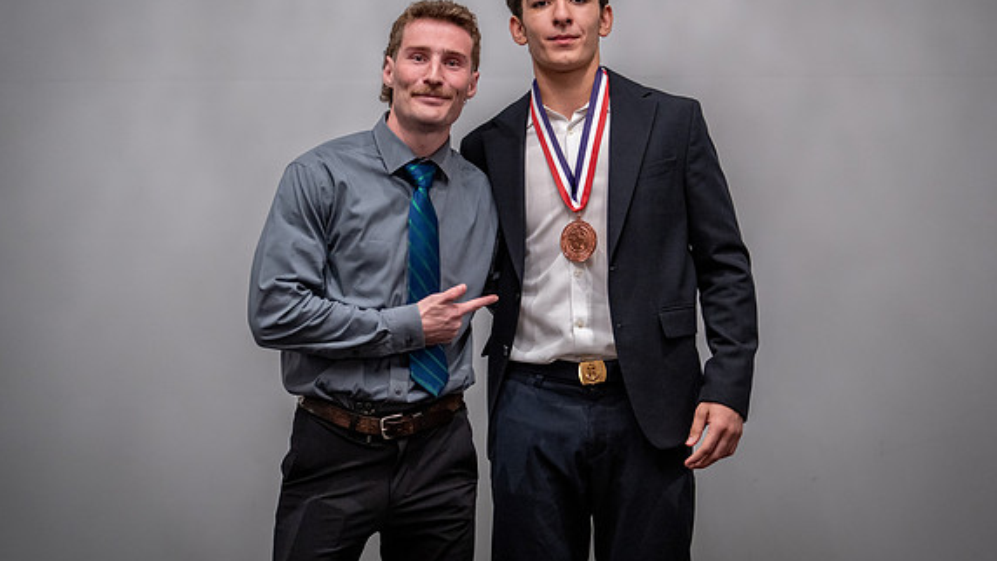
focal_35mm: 58
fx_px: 1534
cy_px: 256
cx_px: 519
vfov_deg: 20.7
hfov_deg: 36.0
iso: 1600
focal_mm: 50
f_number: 1.2
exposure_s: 1/320
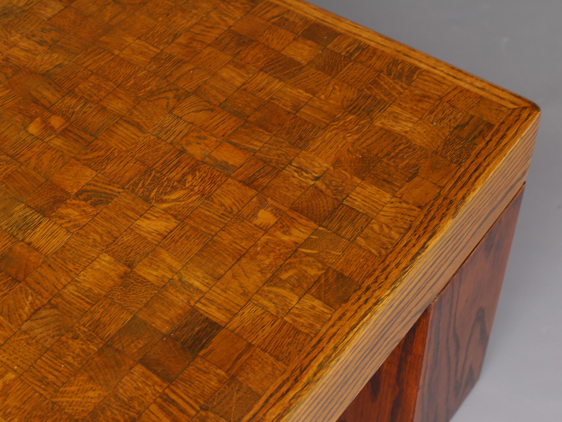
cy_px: 211
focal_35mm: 66
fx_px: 1072
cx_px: 281
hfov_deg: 29.4
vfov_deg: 22.3
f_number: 5.4
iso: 100
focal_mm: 33
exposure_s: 1/40
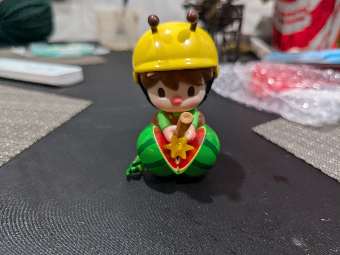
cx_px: 170
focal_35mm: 27
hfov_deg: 65.3
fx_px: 265
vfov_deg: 51.4
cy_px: 128
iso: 350
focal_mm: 4.38
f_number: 1.73
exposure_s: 1/100
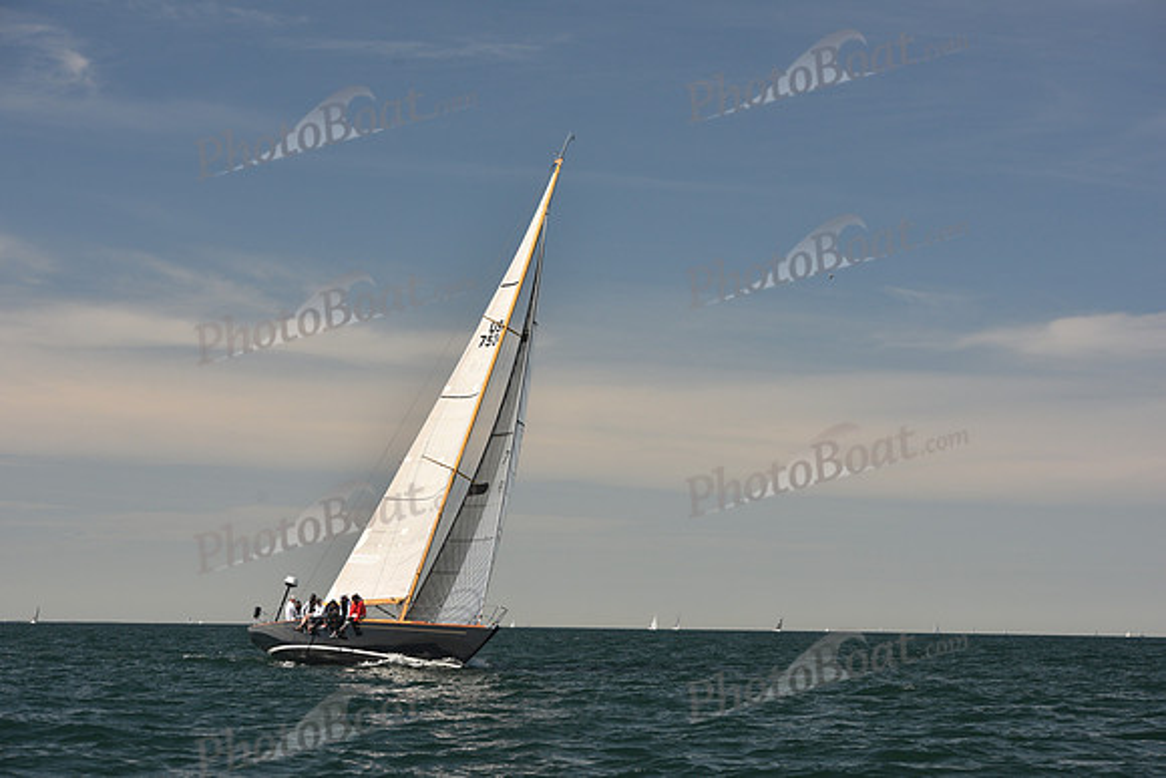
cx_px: 583
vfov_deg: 14.9
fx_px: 2980
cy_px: 389
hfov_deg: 22.1
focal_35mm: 92
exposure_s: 1/640
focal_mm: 92
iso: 250
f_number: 7.1
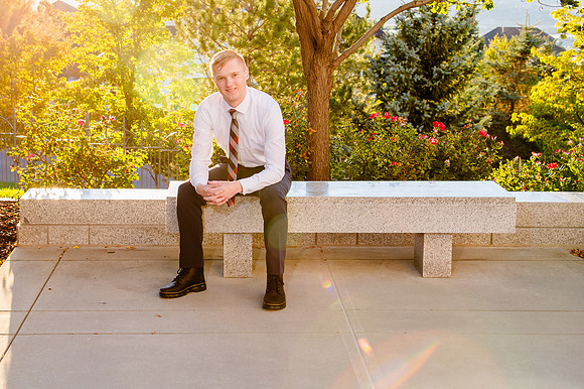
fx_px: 1012
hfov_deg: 32.1
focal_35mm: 62
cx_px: 228
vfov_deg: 21.7
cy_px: 166
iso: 400
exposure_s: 1/160
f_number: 5.6
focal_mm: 38
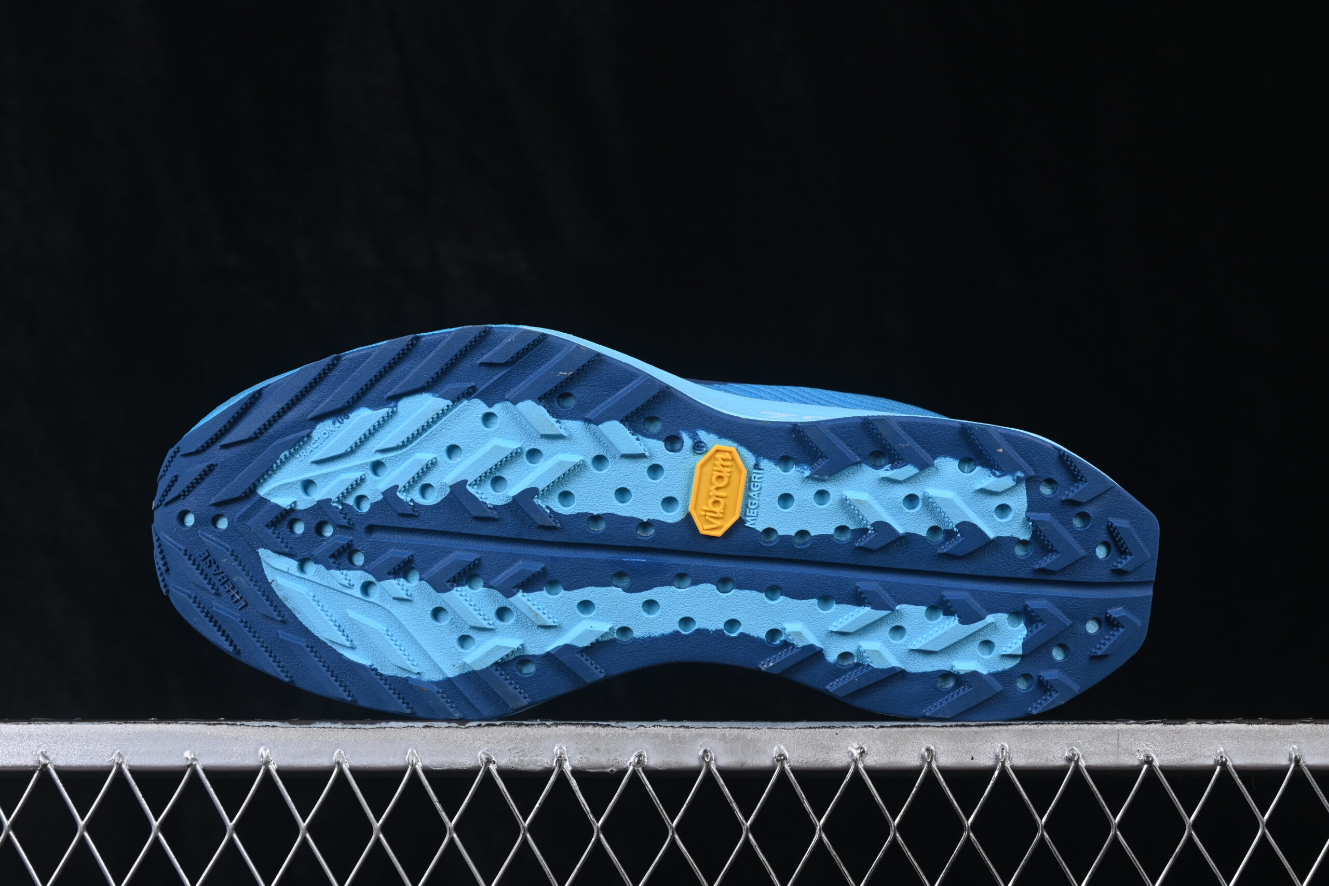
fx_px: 2769
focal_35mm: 75
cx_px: 664
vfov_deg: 18.2
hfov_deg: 27.0
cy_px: 443
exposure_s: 1/80
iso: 160
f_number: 8
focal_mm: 50
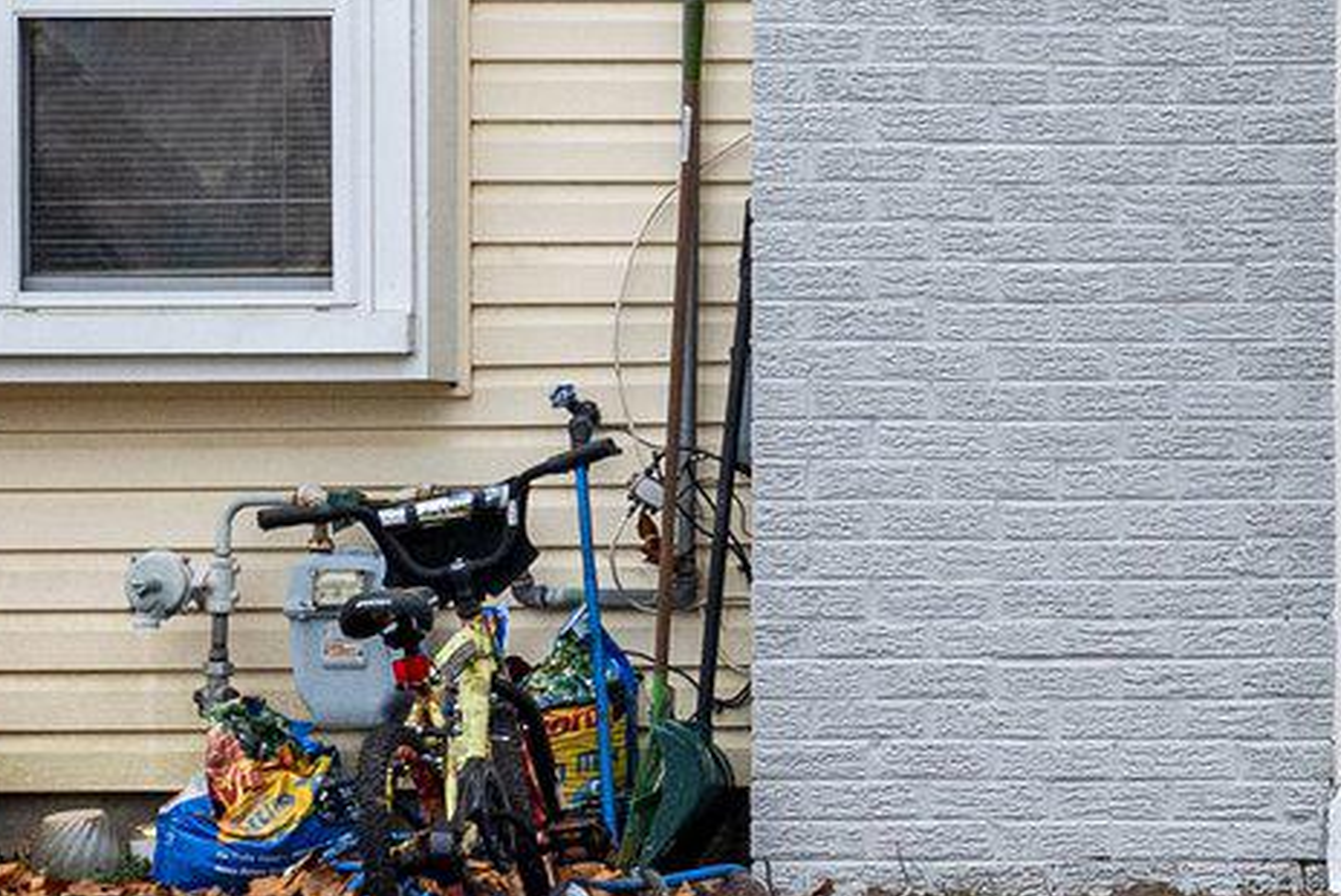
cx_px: 2457
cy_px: -548
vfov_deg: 8.9
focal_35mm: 150
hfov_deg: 12.4
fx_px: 5591
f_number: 4.5
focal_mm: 34
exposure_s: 1/125
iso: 800
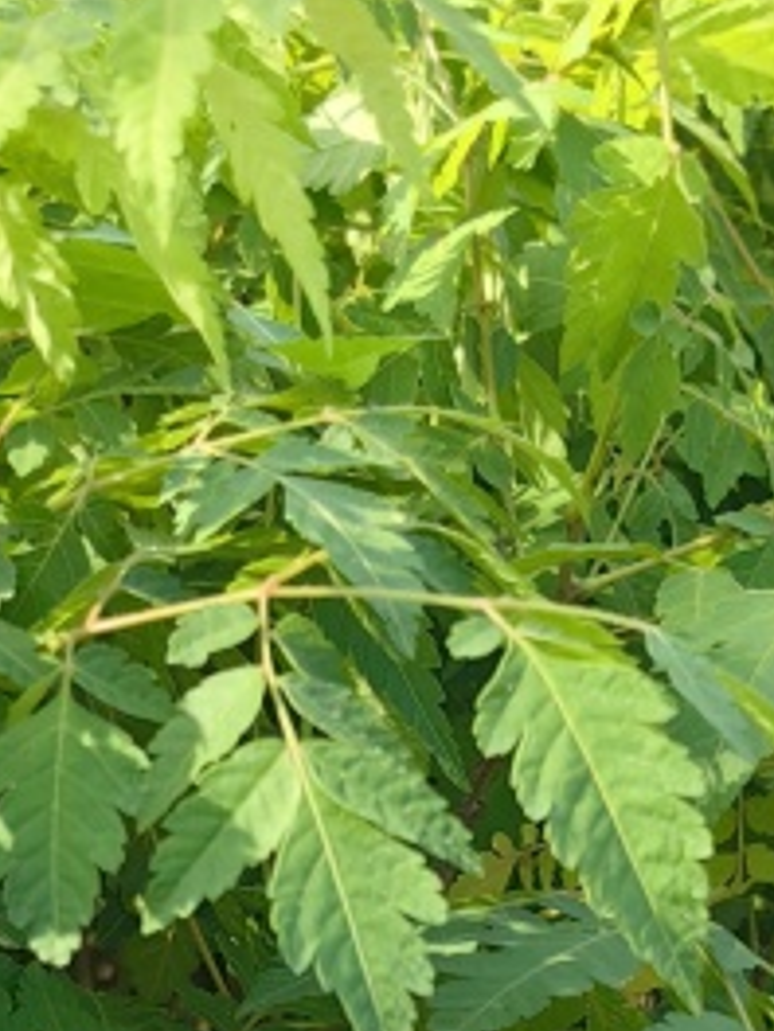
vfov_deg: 17.0
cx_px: 465
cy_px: 1353
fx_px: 3250
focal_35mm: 109
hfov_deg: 13.6
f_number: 2
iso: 50
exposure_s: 1/926
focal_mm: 5.75
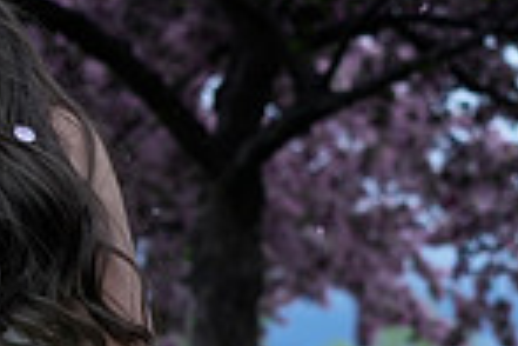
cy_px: 238
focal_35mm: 138
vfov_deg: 9.9
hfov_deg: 14.8
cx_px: 345
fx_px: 1986
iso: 400
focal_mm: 35
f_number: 2.8
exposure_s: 1/500
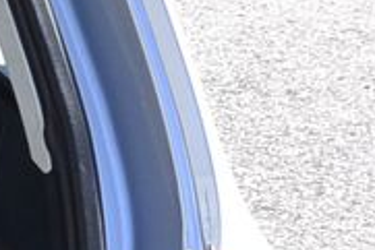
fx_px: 1595
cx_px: -628
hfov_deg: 10.7
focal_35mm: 153
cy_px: 385
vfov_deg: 8.8
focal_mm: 10
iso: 160
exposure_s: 1/320
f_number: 4
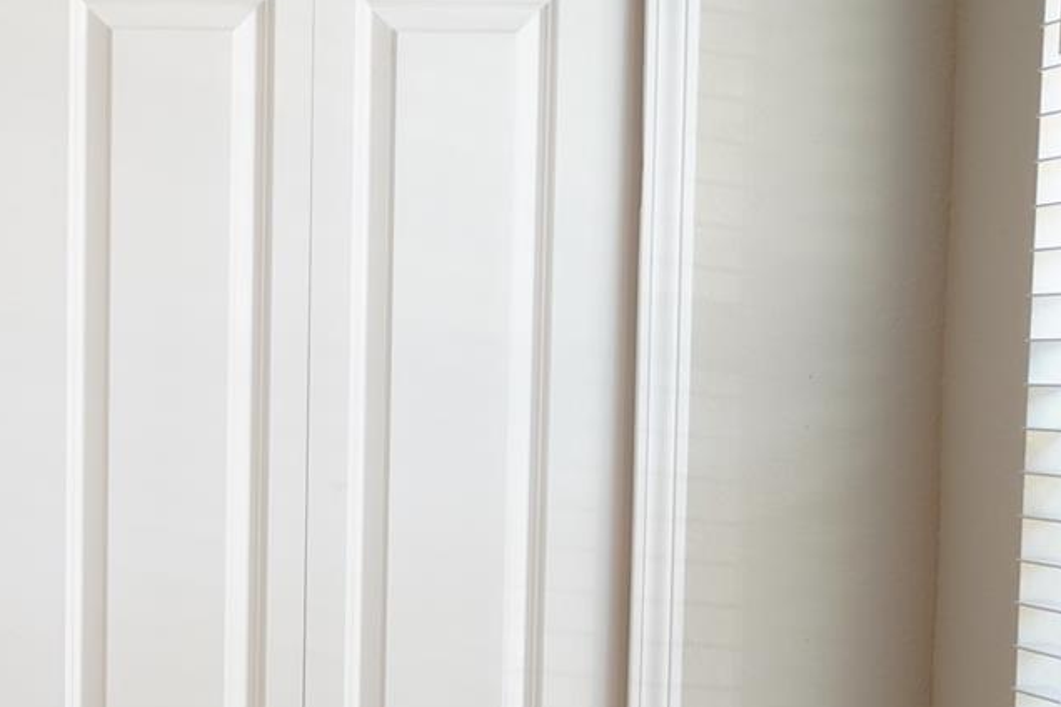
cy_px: 660
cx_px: 22
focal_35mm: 88
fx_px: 2593
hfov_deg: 22.3
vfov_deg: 15.3
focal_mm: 35
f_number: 2.8
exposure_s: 1/60
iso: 320
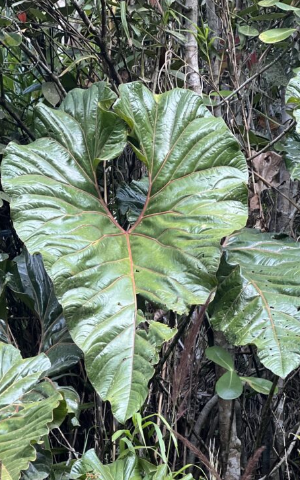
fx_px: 1505
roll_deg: +2.2
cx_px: 156
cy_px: 314
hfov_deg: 11.4
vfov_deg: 18.1
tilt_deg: +31.1
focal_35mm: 115
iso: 160
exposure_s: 1/121
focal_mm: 9
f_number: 2.8
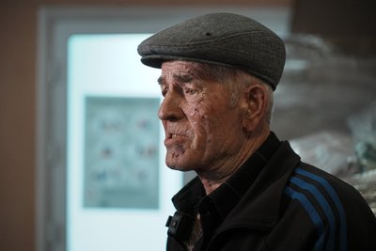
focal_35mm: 75
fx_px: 784
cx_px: 188
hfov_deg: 27.0
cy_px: 126
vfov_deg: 18.2
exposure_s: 1/250
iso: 1600
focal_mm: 75
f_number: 2.8
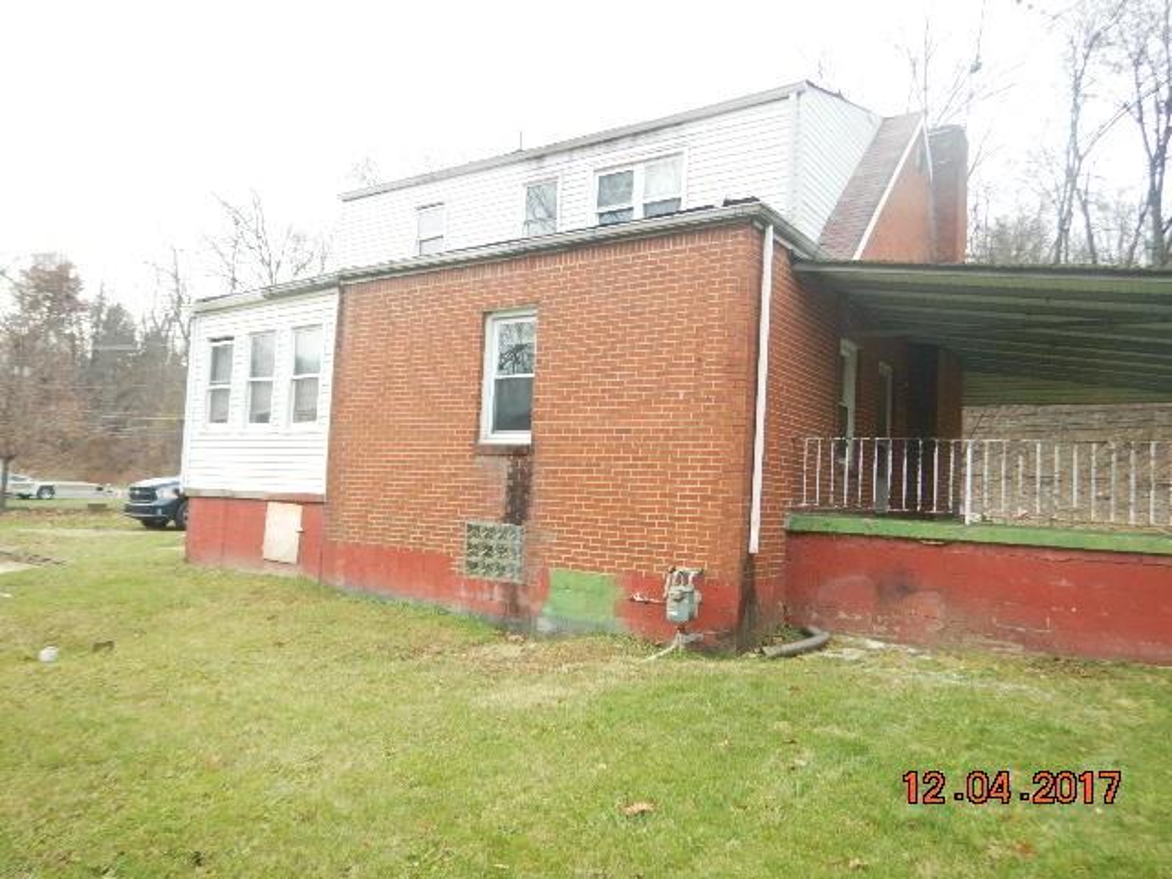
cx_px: 586
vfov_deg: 56.8
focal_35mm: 24
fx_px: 813
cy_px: 440
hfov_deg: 71.6
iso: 125
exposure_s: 1/160
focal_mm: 4.3
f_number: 2.8
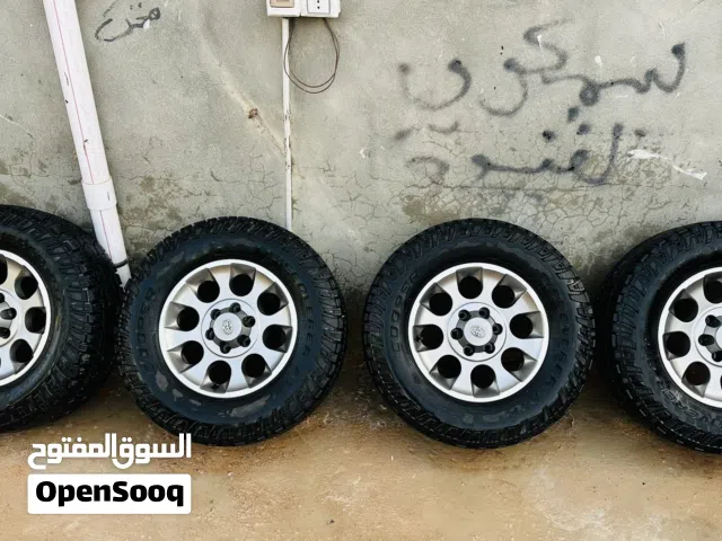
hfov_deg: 71.6
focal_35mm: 24
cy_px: 270
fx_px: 501
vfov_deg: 56.8
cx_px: 361
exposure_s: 1/484
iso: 80
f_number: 1.78
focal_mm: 6.86
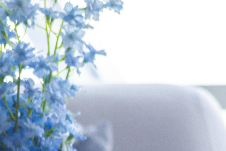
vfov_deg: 4.0
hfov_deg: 5.9
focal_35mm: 344
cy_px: 214
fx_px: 2158
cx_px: -119
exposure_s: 1/50
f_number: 4.2
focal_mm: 65
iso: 200
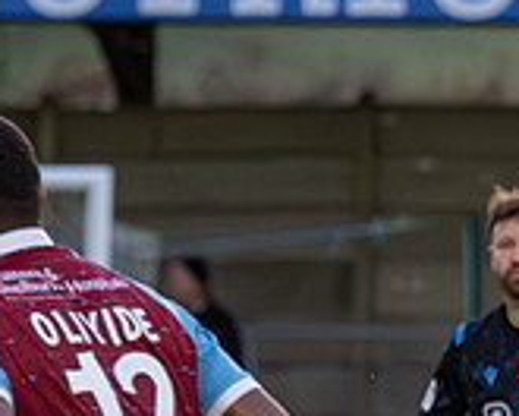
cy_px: 852
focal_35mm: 1357
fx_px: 20844
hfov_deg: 1.4
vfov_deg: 1.1
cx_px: -527
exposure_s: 1/1000
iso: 2000
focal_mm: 155
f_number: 4
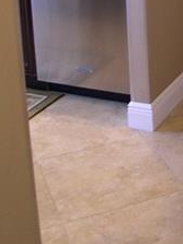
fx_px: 924
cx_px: 244
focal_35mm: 131
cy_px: -45
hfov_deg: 11.0
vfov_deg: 14.6
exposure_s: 1/4.4
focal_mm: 8
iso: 135
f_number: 2.8
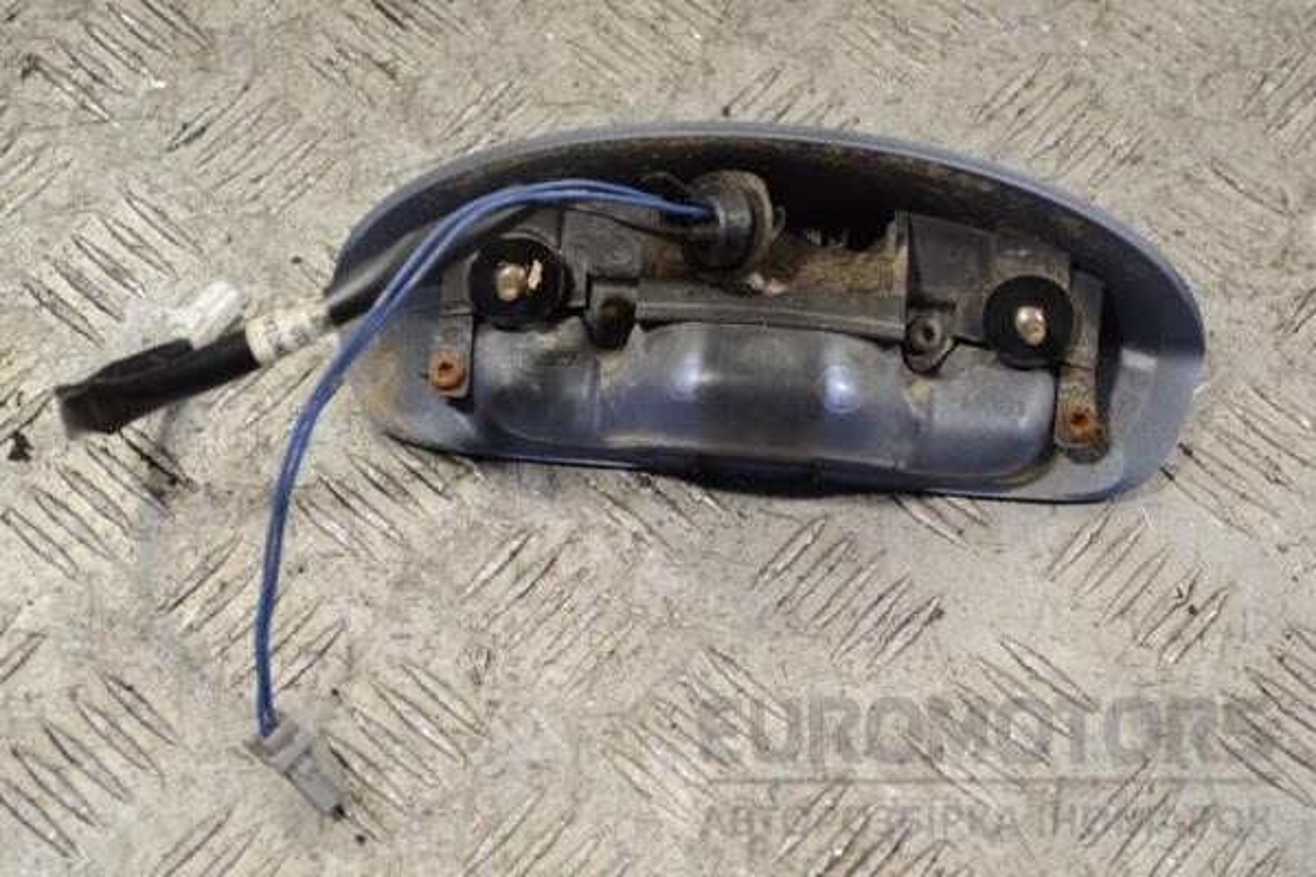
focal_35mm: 78
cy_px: 438
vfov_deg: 17.5
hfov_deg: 26.0
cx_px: 658
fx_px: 2851
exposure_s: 1/30
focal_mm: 52
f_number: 5.6
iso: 220
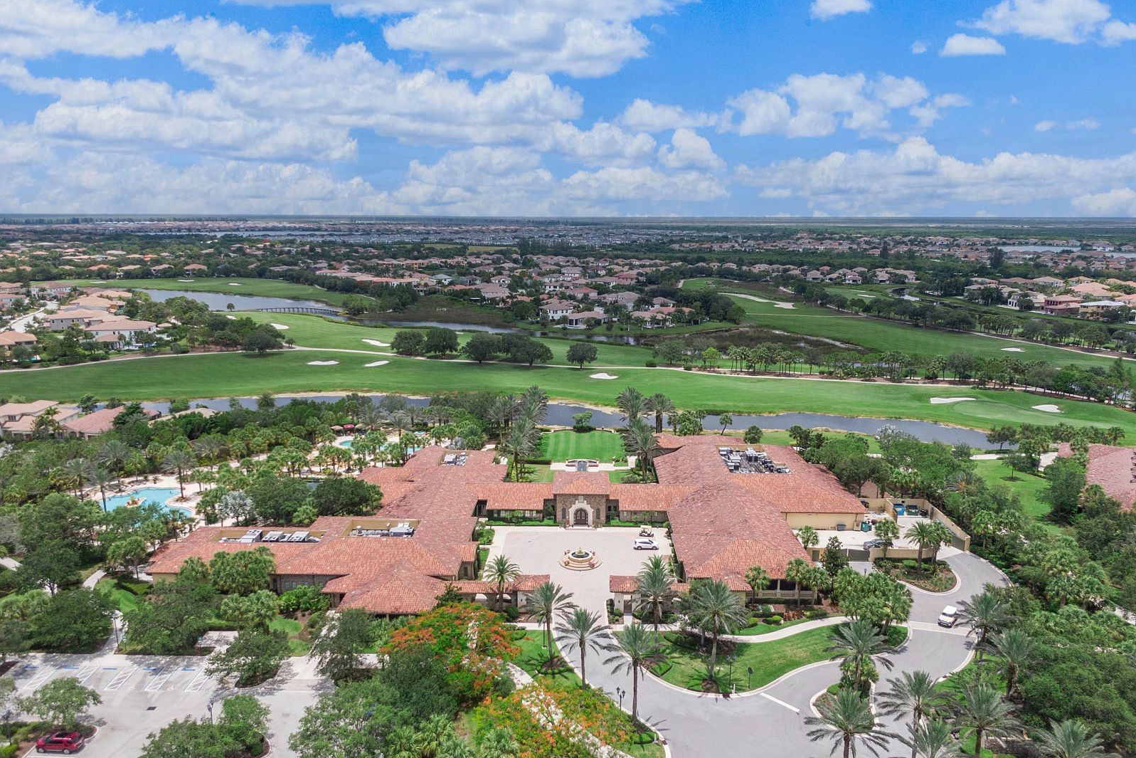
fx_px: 789
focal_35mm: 25
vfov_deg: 51.2
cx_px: 568
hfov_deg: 71.5
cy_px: 410
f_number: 2.8
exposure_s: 1/2000
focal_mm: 4.39
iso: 100
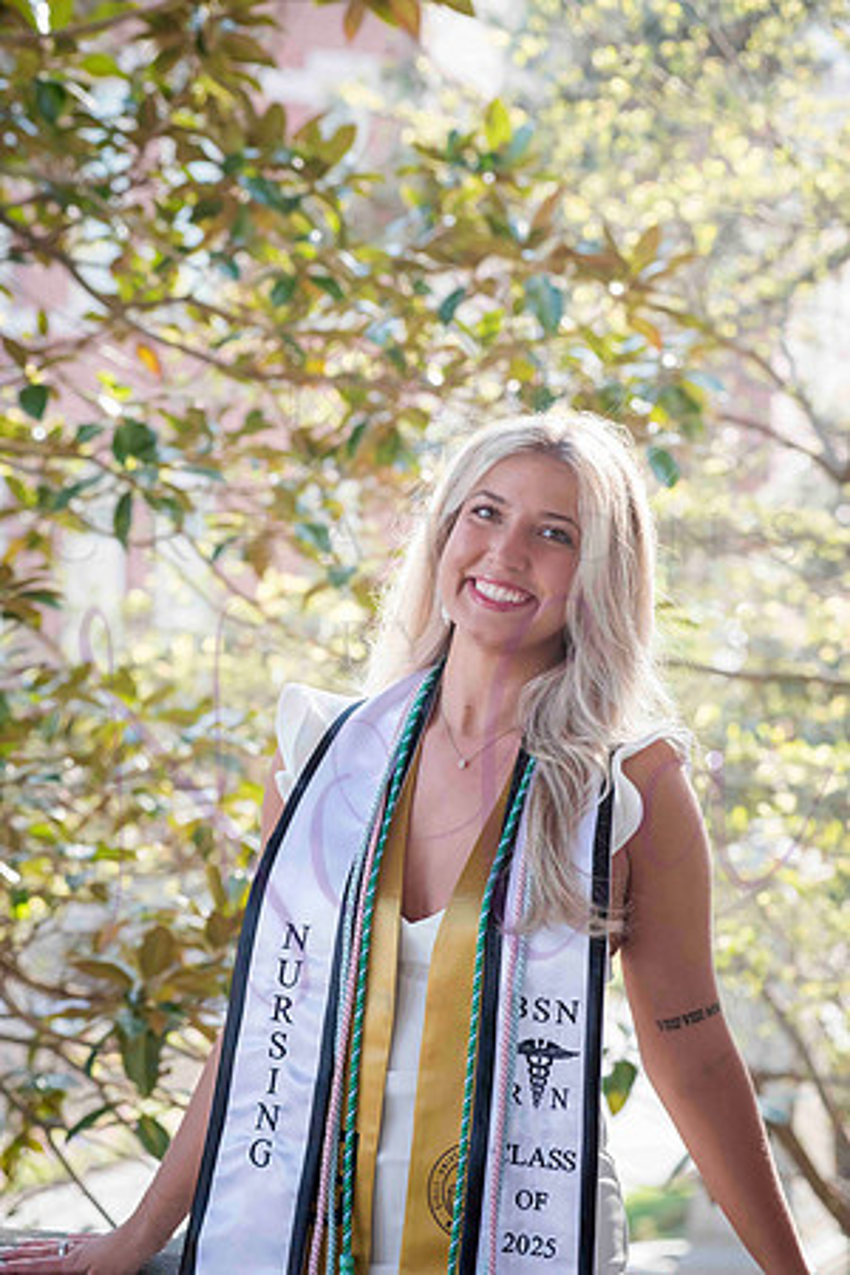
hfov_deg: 13.0
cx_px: 425
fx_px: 3718
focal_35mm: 105
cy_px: 638
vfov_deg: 19.5
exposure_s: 1/320
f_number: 6.3
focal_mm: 105
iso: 500
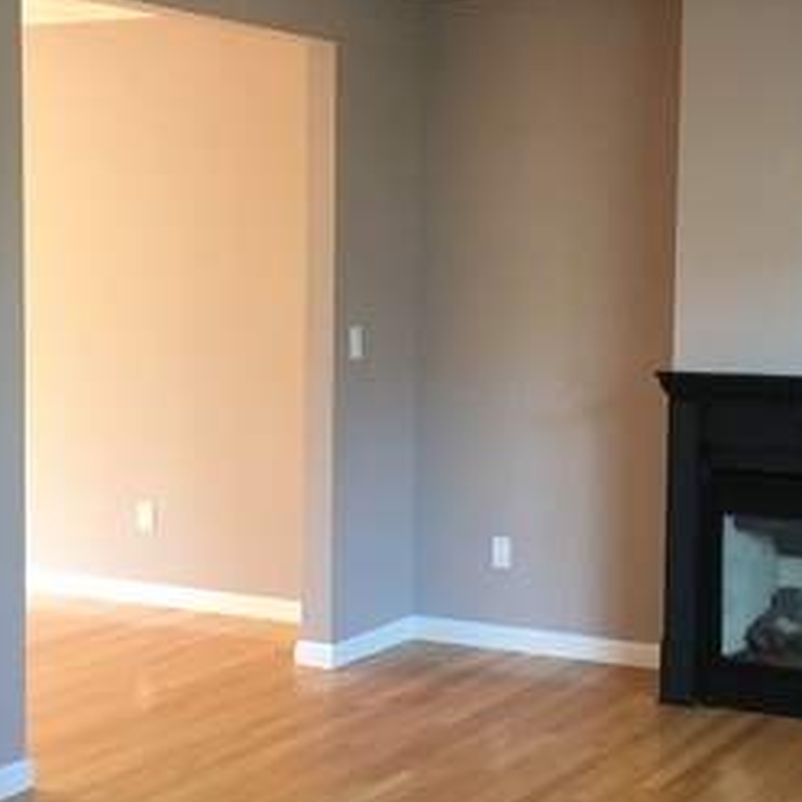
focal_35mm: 69
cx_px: 356
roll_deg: -0.2
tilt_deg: -2.6
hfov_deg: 25.0
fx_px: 1809
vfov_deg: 25.0
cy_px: 399
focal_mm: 4.15
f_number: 2.2
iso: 160
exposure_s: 1/30
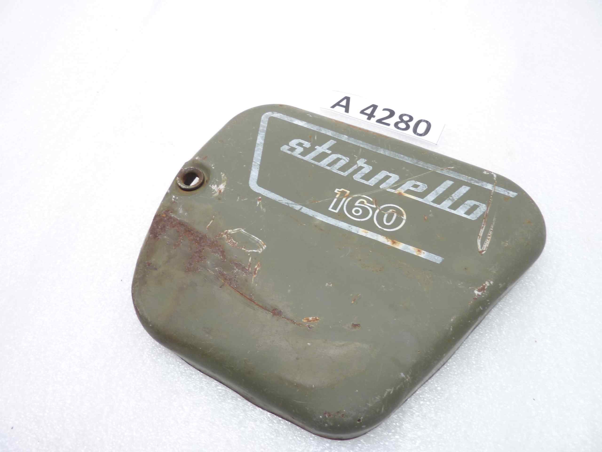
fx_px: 435
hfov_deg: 69.4
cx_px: 301
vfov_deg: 54.9
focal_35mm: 25
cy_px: 226
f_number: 3.3
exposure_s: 1/10
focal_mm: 4.1
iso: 80
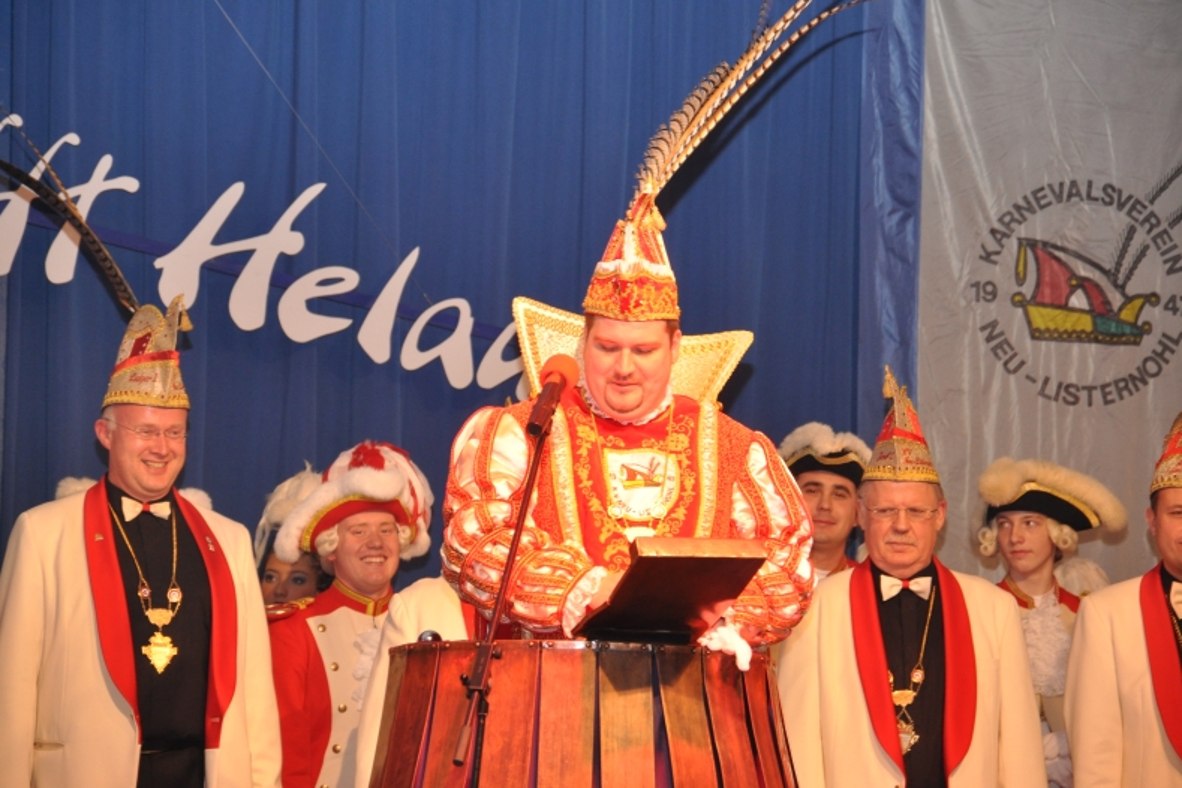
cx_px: 586
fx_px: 5237
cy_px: 393
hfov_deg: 12.9
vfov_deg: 8.6
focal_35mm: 160
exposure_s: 1/60
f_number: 5.6
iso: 800
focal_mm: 105
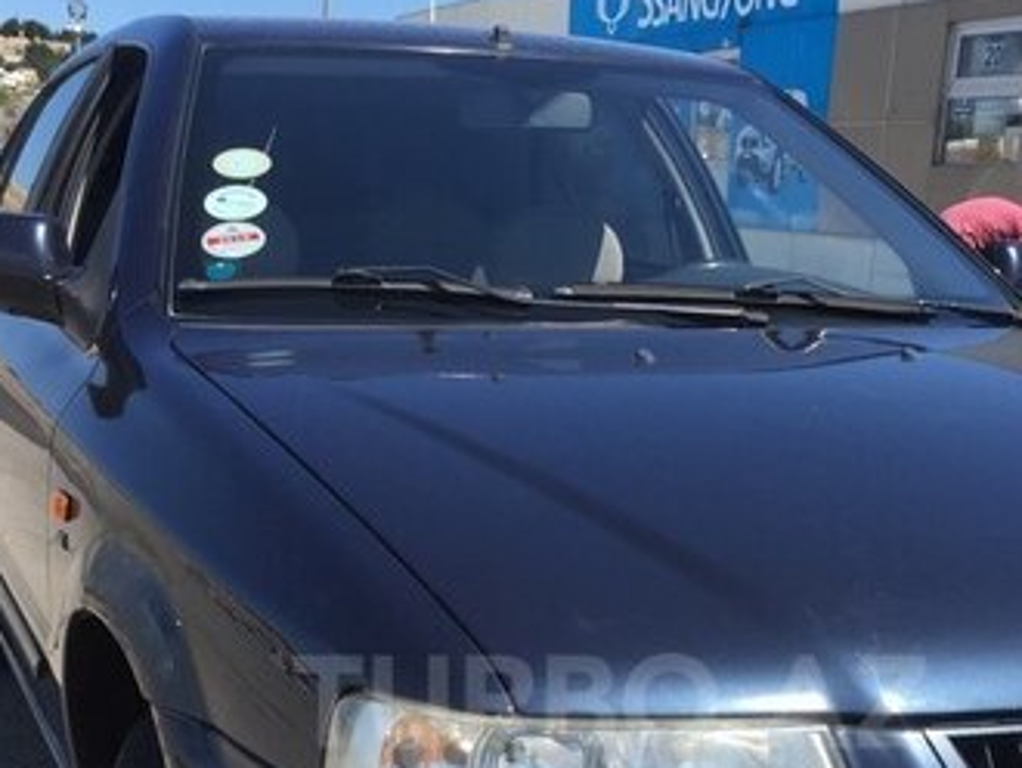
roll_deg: -2.4
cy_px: 701
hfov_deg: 33.1
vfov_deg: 24.5
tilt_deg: -17.7
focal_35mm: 58
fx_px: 1714
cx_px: 610
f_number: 2.2
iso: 32
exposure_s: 1/1799
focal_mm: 4.15
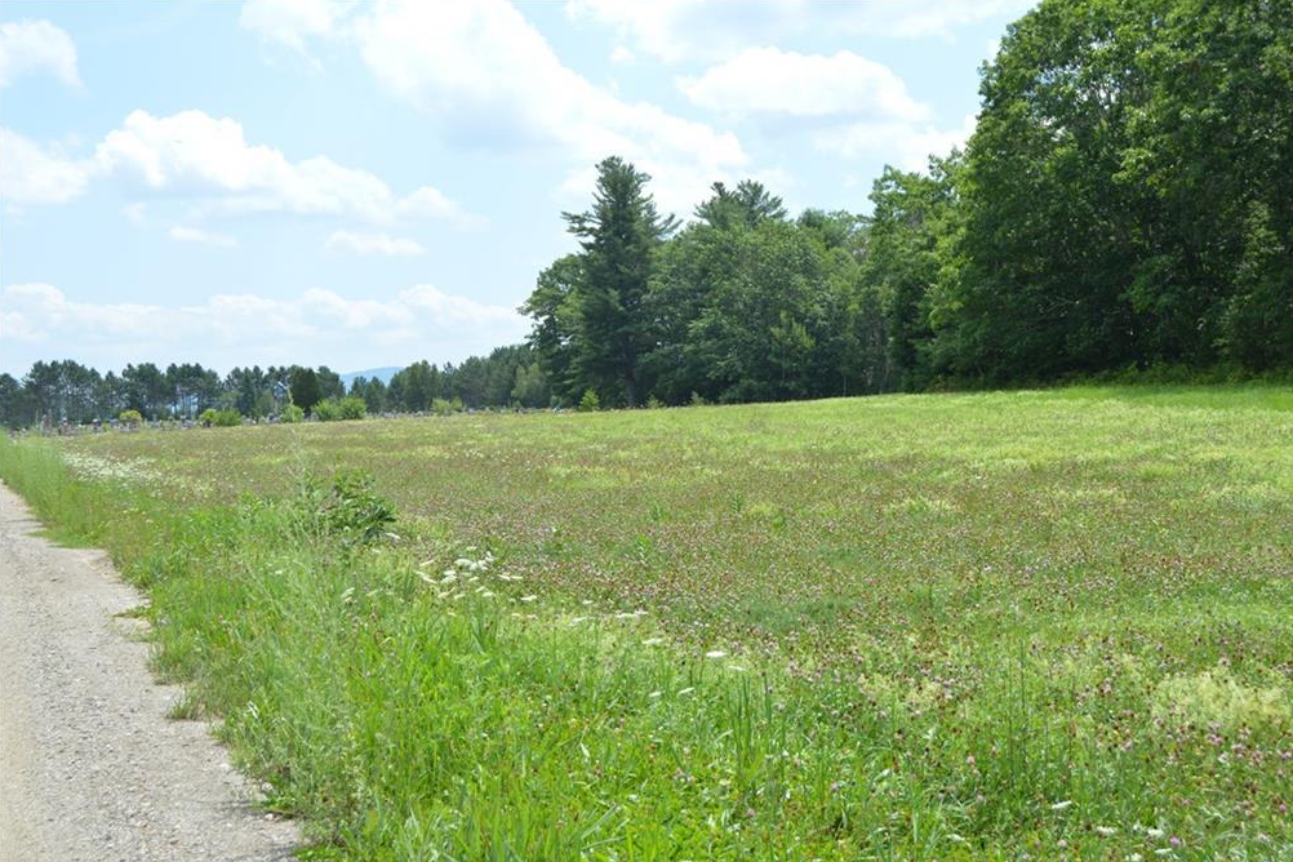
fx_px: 1760
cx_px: 656
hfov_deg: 40.3
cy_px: 434
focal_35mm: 49
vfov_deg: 27.5
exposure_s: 1/250
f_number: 8
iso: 100
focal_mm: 32
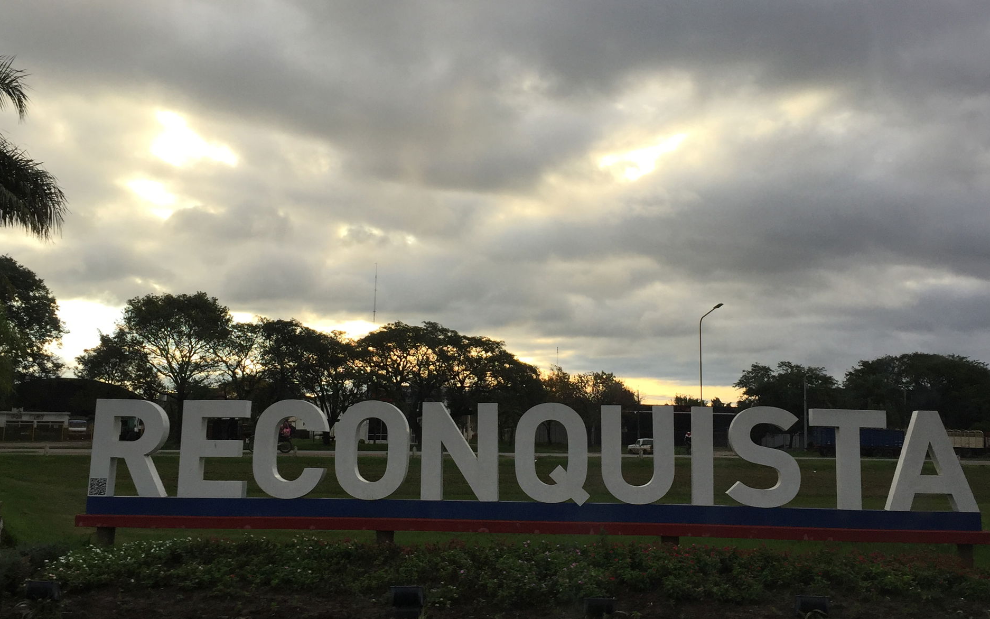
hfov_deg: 47.2
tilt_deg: +7.0
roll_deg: -2.3
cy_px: 258
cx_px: 505
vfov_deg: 30.5
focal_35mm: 42
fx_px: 1133
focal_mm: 4.15
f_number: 2.2
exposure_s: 1/416
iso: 32
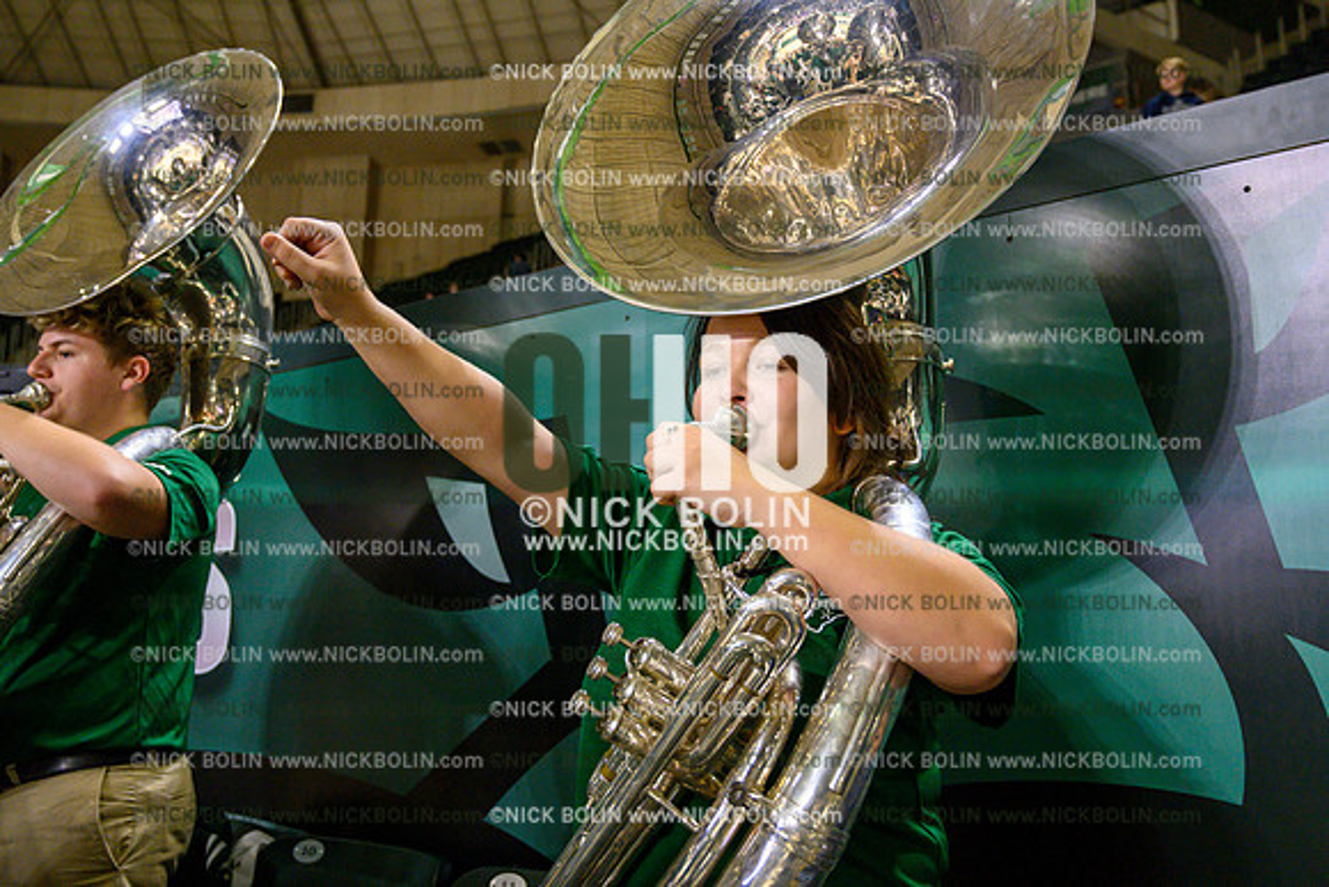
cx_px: 664
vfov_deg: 43.0
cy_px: 444
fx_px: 1126
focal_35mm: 30
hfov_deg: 61.1
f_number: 4.5
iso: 3200
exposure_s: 1/200
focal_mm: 30.5
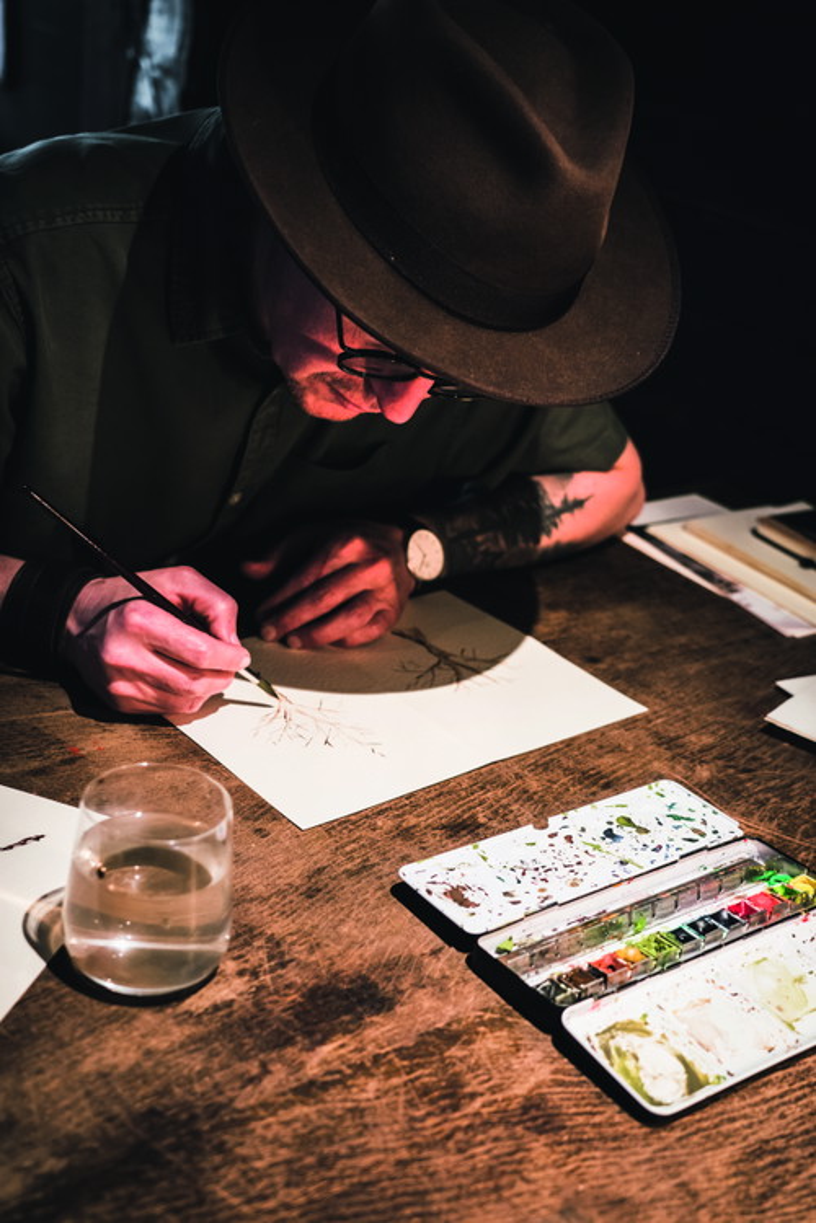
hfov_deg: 29.2
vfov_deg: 42.7
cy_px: 612
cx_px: 408
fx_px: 1564
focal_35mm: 46
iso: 2500
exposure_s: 1/80
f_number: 4.5
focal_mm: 46
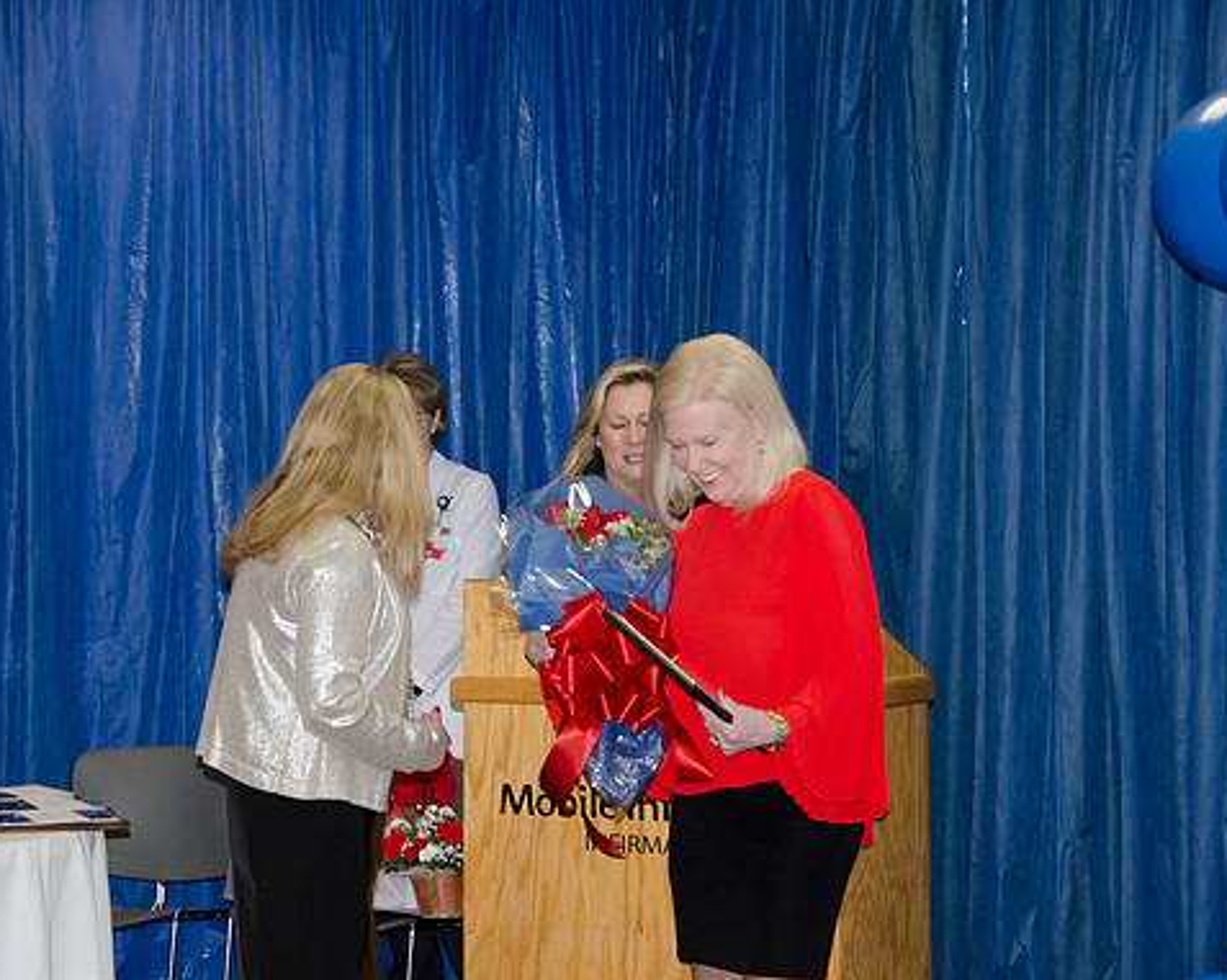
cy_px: 489
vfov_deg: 14.5
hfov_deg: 18.1
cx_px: 525
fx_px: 3847
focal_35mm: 106
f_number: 5.3
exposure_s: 1/60
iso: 400
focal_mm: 62
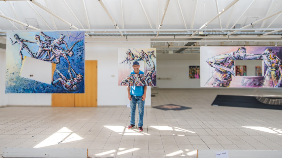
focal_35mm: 28
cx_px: 139
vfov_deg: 41.4
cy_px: 67
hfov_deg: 67.9
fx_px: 209
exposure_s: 1/320
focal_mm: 26
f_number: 9
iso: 1000
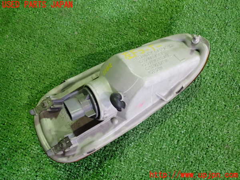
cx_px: 120
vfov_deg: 46.8
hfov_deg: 60.0
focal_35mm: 30
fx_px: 208
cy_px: 90
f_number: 2.3
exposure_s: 1/30
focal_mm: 5.4
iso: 320
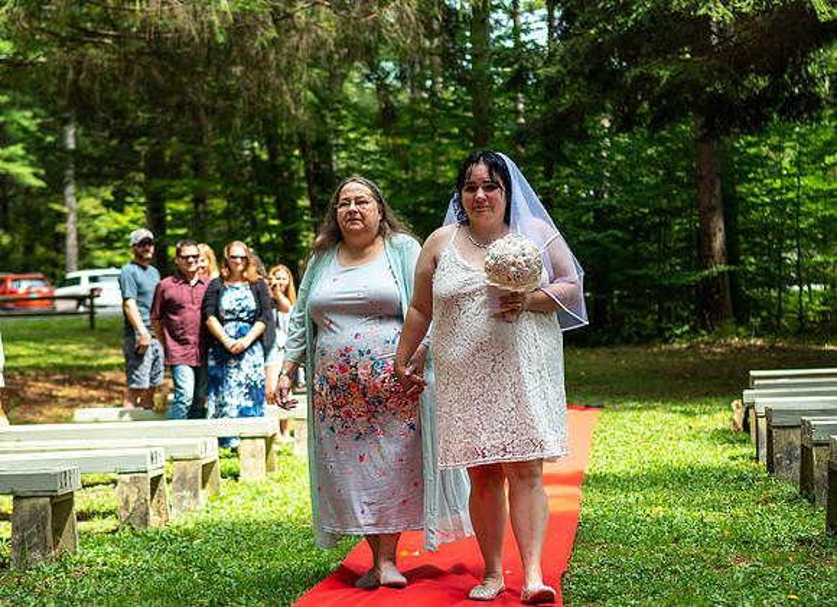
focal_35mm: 66
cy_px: 329
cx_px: 449
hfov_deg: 29.9
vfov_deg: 21.9
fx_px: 1568
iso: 80
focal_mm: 35
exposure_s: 1/2500
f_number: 2
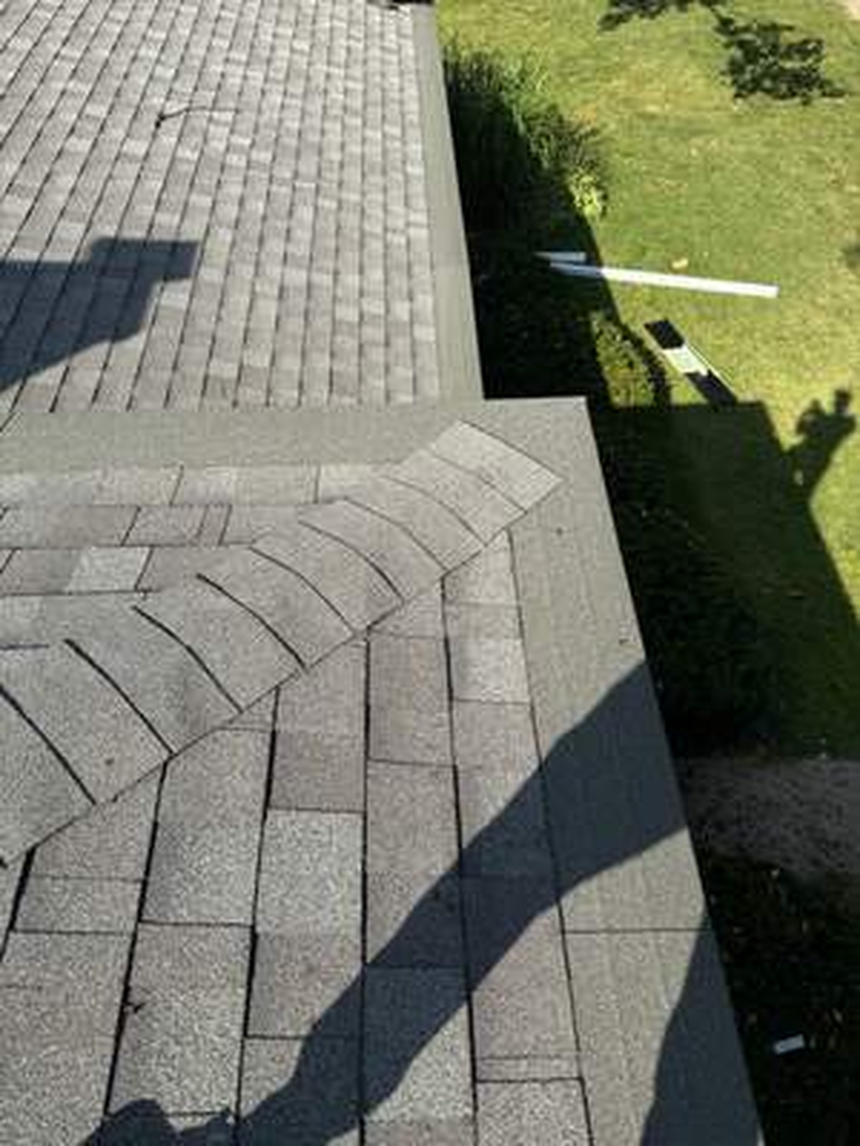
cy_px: 573
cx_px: 430
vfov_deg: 71.6
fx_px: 795
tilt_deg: -51.9
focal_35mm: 24
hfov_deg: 56.8
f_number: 1.78
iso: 80
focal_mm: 6.76
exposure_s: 1/2415
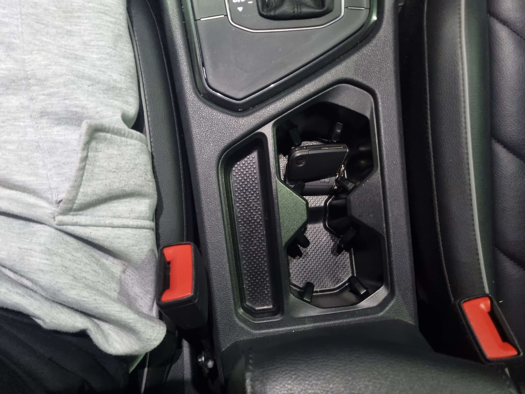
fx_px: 394
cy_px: 197
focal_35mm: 26
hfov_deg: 67.3
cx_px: 262
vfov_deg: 53.1
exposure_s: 1/20
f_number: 1.8
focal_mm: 5.4
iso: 1250
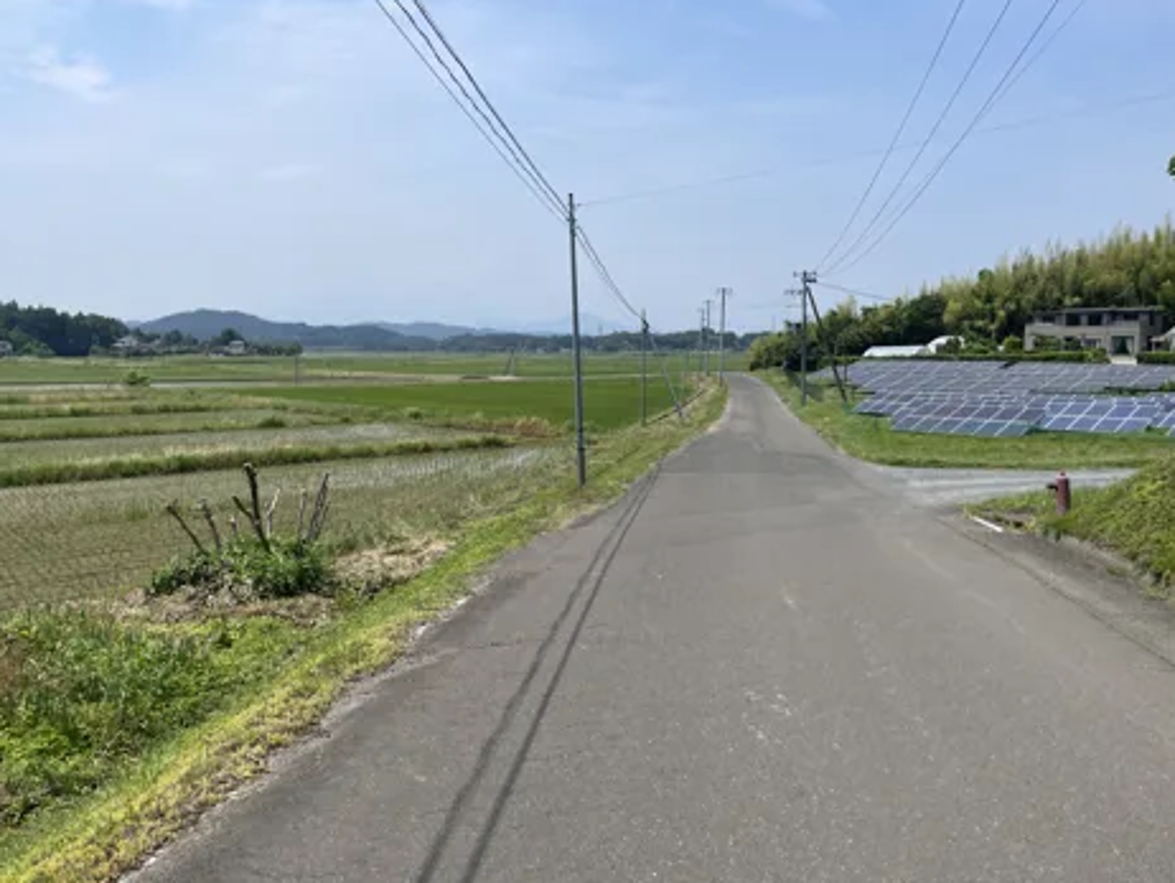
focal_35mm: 27
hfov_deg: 65.3
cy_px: 448
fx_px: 917
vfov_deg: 51.4
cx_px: 577
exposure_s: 1/4464
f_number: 1.6
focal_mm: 4.2
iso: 32
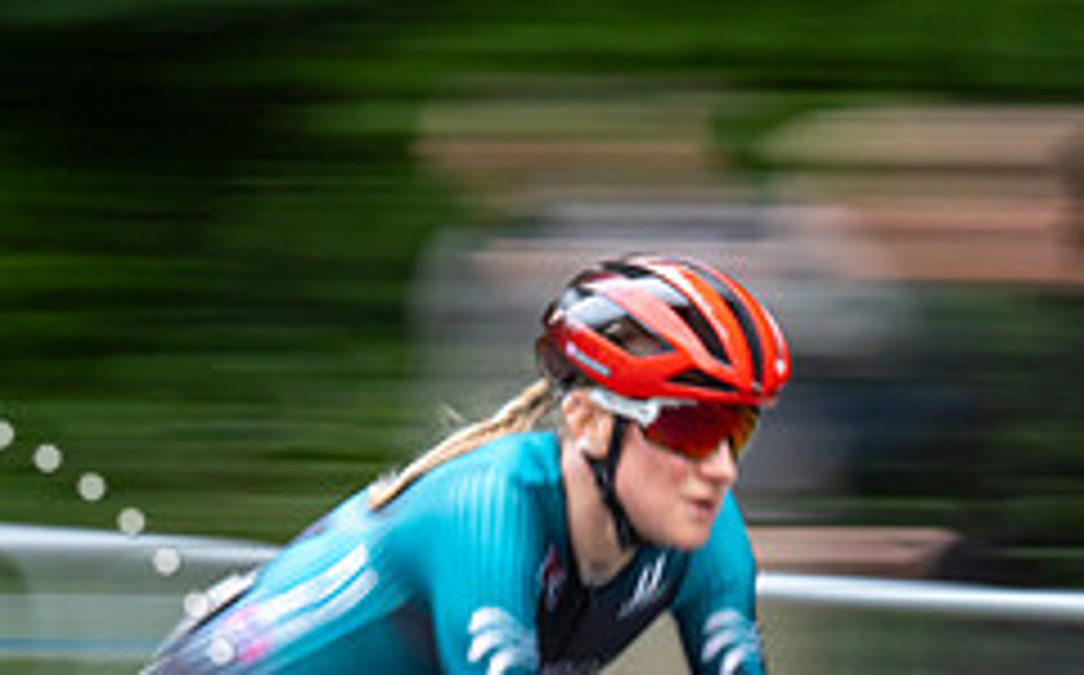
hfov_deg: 9.7
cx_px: 210
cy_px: 360
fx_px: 6374
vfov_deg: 6.1
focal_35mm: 216
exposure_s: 1/40
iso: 640
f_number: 14
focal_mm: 70
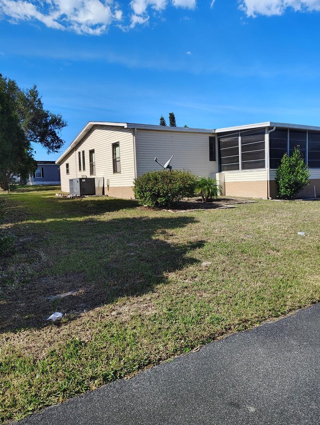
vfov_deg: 67.2
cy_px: 205
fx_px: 320
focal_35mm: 26
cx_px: 167
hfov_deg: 53.2
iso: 100
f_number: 1.8
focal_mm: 5.56
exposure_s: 1/670
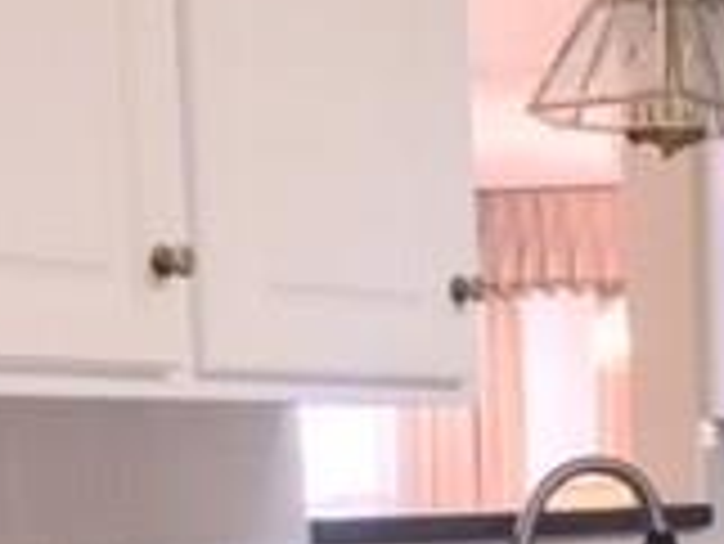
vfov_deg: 12.4
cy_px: 751
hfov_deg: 15.8
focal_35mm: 115
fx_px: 2407
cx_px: 1079
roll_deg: -0.9
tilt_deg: -7.6
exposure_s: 1/30
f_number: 2.2
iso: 50
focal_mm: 4.15
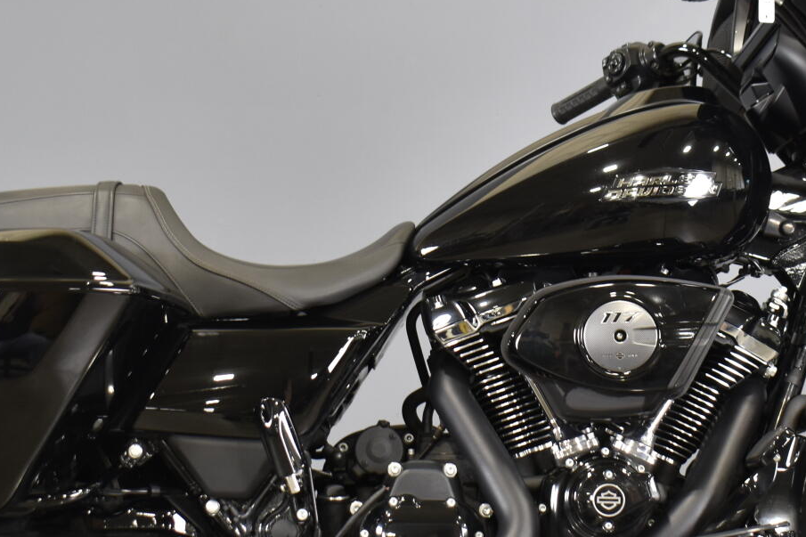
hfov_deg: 21.2
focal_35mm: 96
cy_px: 268
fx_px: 2151
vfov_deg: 14.2
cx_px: 438
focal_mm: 29
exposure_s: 1/13
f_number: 4.2
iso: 400
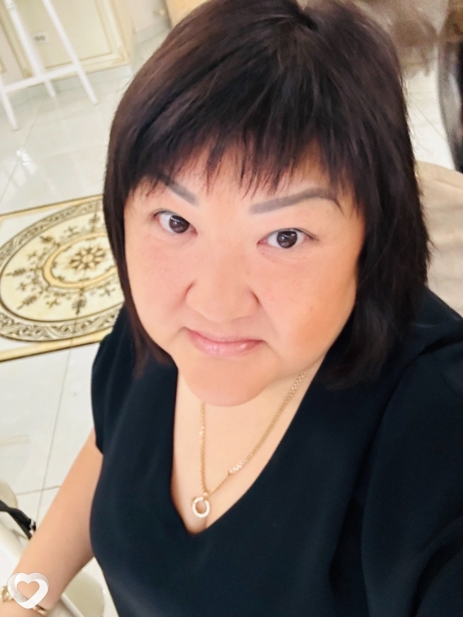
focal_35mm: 30
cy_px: 308
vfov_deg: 60.0
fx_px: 535
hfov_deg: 46.8
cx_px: 232
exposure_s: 1/33
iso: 250
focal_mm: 2.69
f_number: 1.9
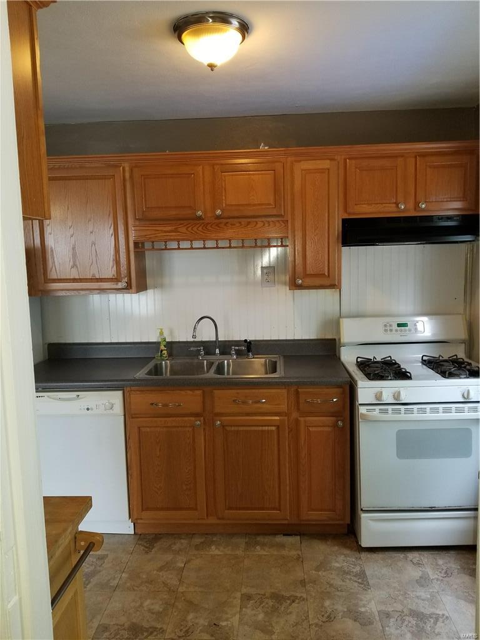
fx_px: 481
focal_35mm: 26
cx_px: 240
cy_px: 320
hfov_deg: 53.1
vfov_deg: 67.3
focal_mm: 4.25
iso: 100
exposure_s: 1/40
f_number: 1.7
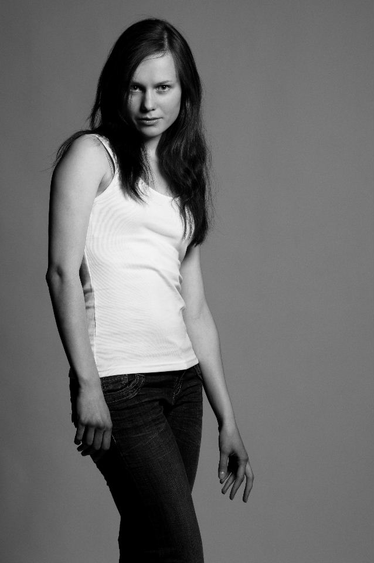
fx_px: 1874
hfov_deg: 11.4
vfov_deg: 17.1
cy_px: 282
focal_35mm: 120
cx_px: 187
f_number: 9
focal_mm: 80
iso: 200
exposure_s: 1/125
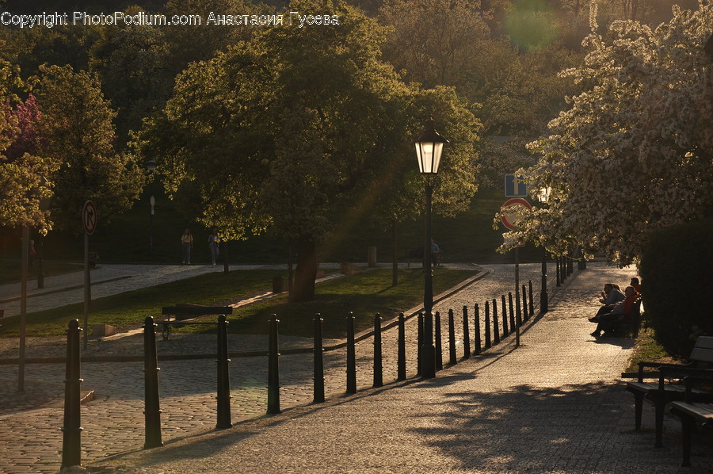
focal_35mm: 87
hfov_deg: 23.4
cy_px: 237
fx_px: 1721
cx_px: 356
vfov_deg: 15.7
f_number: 9
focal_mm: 58
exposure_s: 1/1250
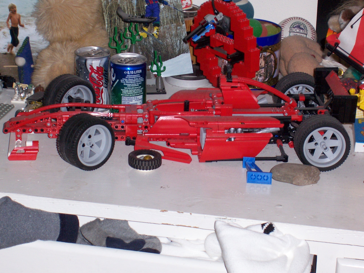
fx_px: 1136
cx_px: 182
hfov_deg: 18.2
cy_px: 136
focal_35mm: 108
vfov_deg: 13.7
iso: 200
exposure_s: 1/125
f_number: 4.8
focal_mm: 18.6
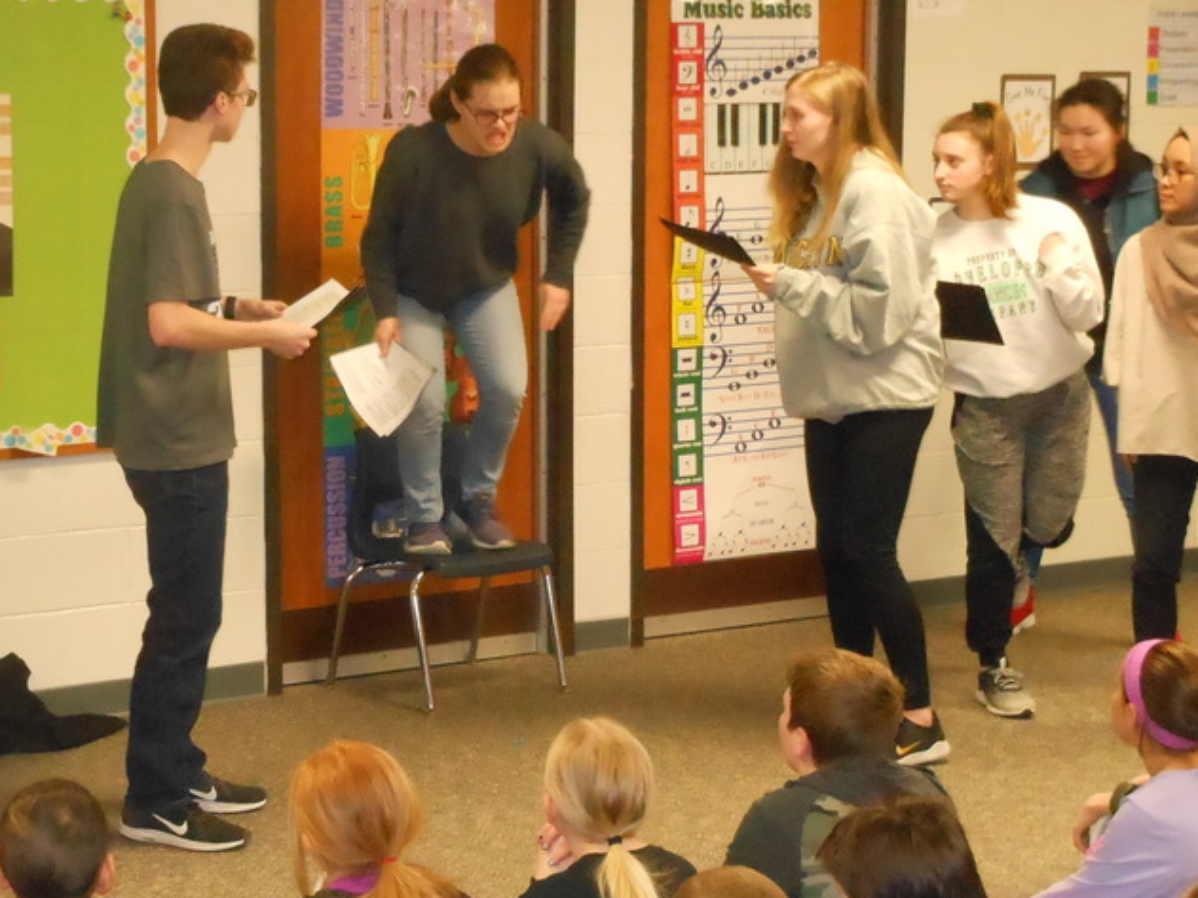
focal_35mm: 73
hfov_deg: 26.4
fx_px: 2526
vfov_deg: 20.2
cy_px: 431
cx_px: 346
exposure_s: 1/30
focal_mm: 8.1
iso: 800
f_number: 4.6
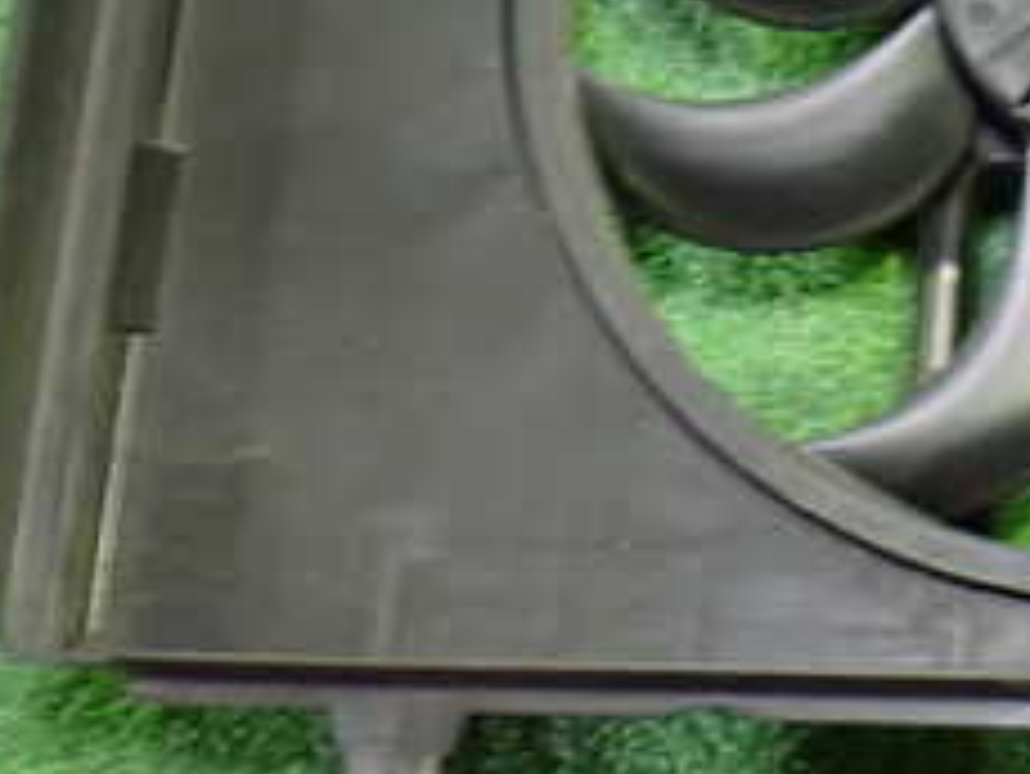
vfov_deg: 11.2
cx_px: 1151
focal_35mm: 131
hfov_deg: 14.7
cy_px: -72
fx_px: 3900
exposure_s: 1/20
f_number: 3.2
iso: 800
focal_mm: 9.01
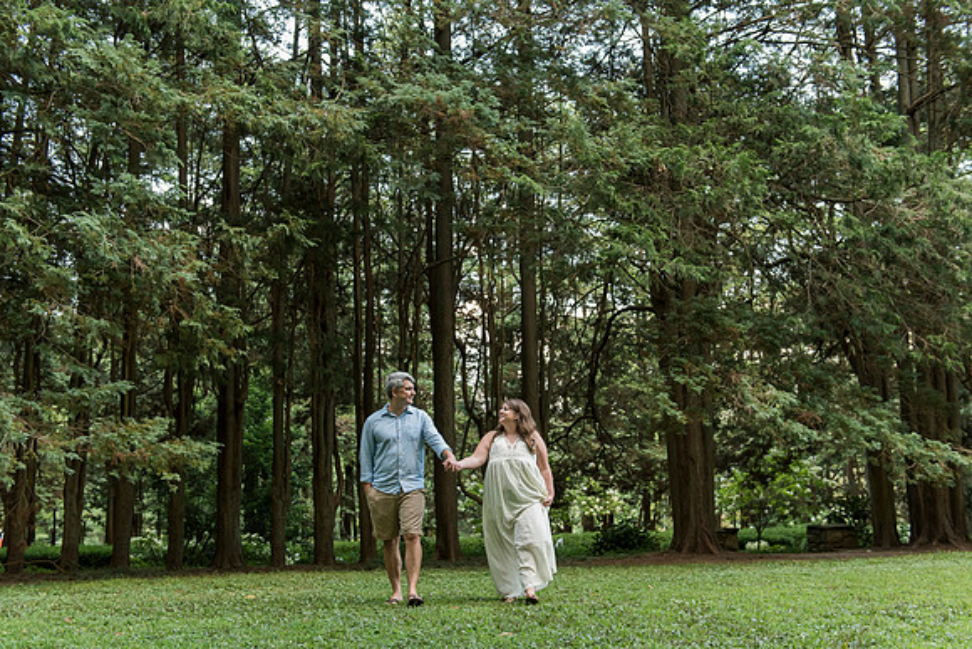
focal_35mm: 40
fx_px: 1073
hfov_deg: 48.7
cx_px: 502
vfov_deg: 33.6
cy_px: 330
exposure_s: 1/160
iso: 1000
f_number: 3.5
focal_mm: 38
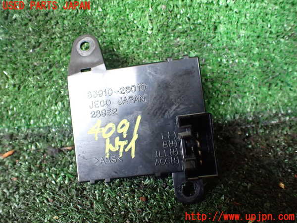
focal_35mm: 30
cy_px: 112
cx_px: 148
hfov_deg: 60.0
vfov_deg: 46.8
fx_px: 257
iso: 800
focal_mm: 5.4
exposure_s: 1/125
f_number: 2.3
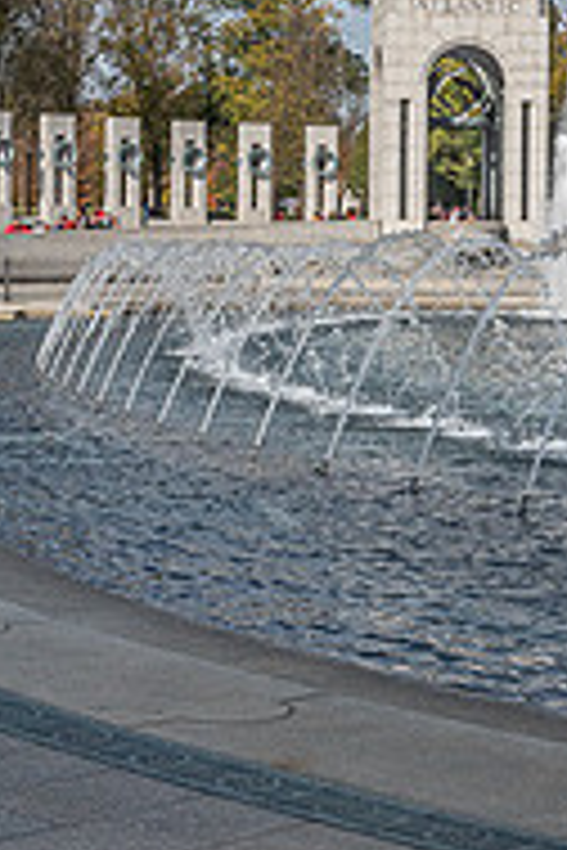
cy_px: 173
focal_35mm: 92
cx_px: 459
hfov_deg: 14.8
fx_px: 2173
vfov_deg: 21.9
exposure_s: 1/640
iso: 500
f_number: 13
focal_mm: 30
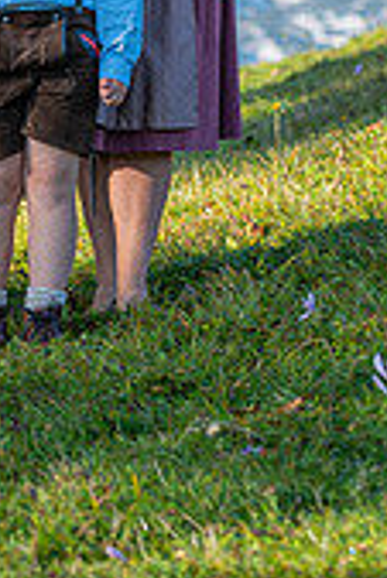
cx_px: 250
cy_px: 38
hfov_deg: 4.1
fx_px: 5407
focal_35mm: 336
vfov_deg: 6.1
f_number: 3.5
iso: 100
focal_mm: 98
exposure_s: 1/200
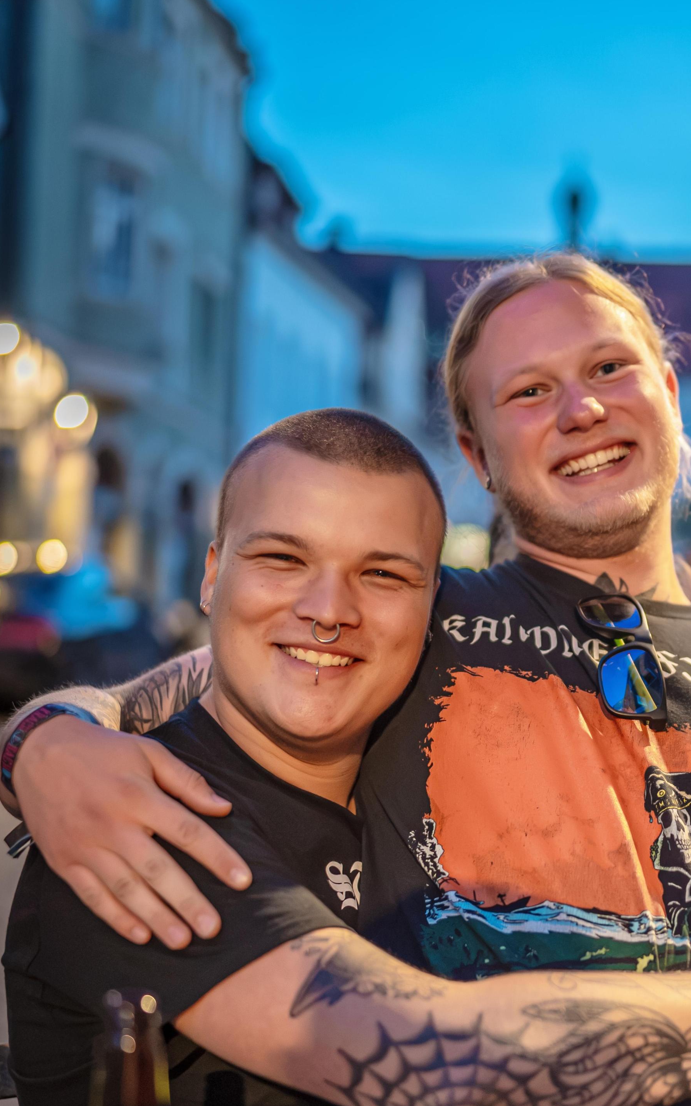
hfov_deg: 35.3
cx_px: 358
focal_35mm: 36
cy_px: 550
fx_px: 1085
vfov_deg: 54.0
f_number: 1.2
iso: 2500
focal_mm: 35
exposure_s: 1/250
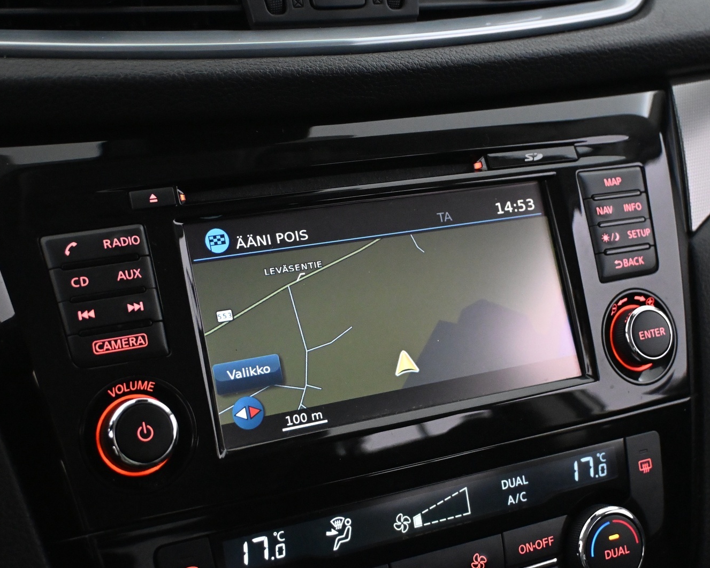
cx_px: 385
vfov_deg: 27.2
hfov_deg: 33.6
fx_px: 1174
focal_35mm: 56
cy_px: 286
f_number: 5
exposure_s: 1/60
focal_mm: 32.5
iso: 6400
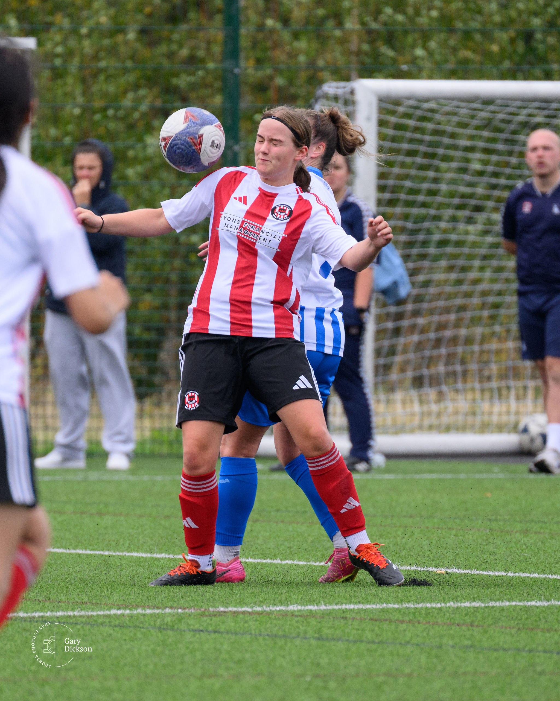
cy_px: 482
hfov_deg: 2.2
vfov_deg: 2.7
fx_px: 14876
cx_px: 301
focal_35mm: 717
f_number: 5.3
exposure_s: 1/1250
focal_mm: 350
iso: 1000
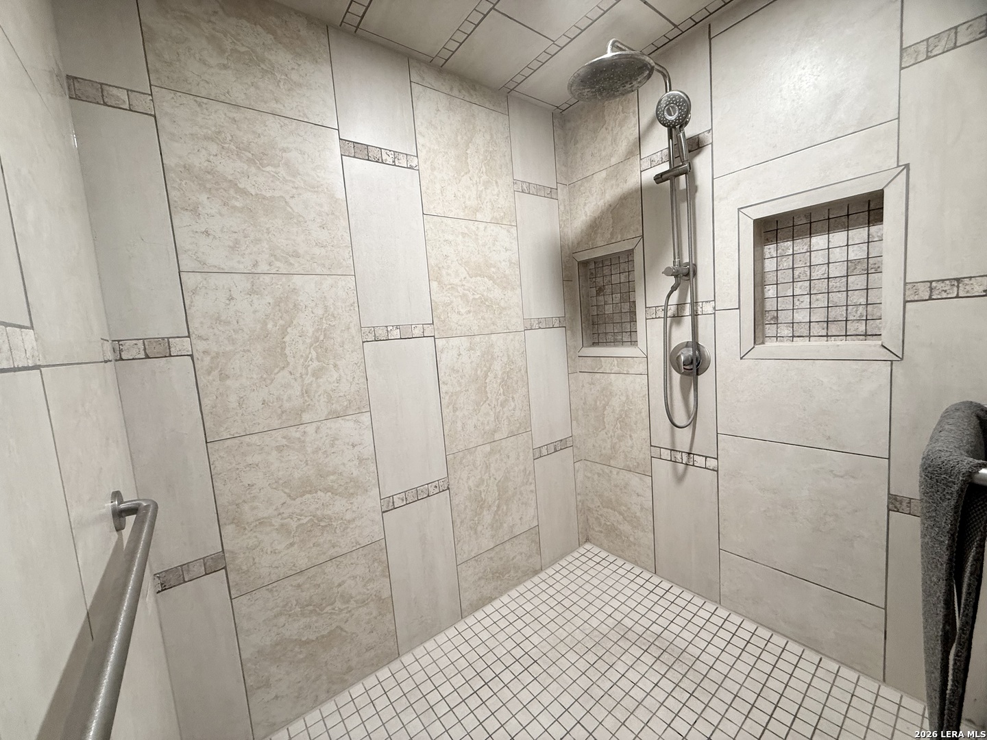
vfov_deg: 85.7
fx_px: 399
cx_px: 494
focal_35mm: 14
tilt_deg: -5.1
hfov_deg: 102.1
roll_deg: +4.5
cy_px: 370
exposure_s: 1/60
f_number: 2.2
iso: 200
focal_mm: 2.22
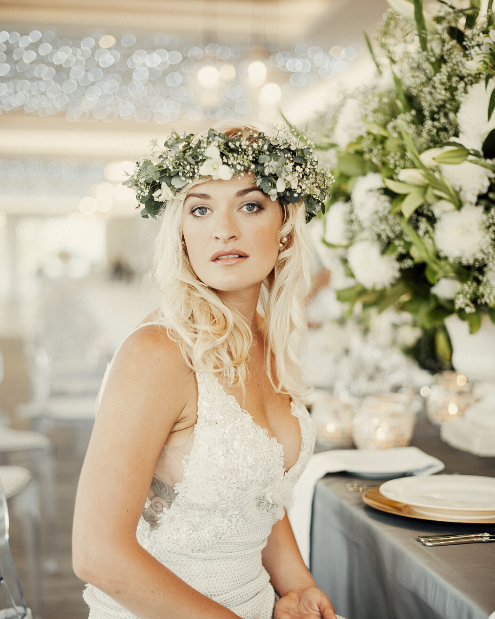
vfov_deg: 33.0
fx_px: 1044
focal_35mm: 57
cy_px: 353
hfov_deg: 26.7
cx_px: 247
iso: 400
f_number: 2
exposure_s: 1/125
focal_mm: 50
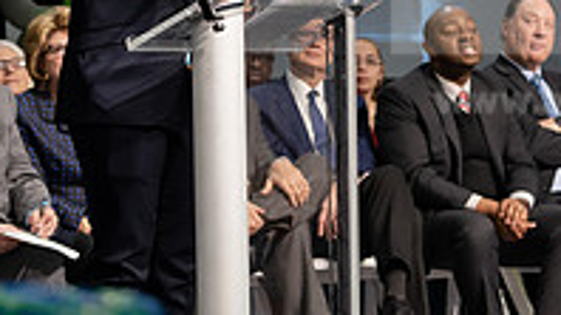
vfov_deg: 4.2
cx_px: 306
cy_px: 160
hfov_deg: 7.4
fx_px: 4340
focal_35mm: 292
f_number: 3.5
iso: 1250
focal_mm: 95
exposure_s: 1/200
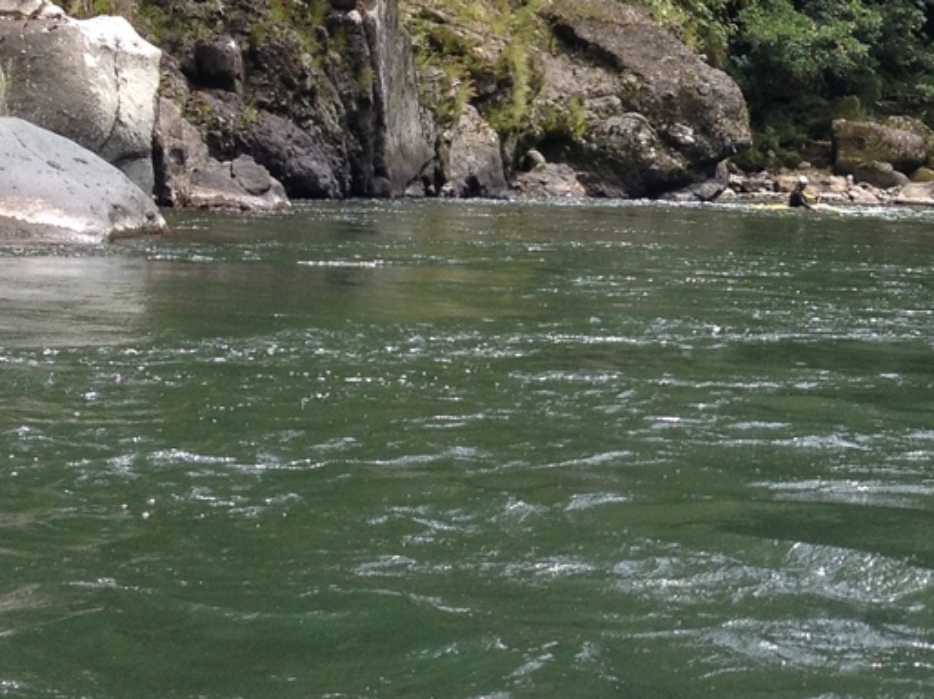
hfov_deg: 17.3
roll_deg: -3.3
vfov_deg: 13.5
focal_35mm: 109
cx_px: 1107
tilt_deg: -2.1
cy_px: 216
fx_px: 2940
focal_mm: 4.28
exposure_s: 1/620
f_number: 2.4
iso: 50
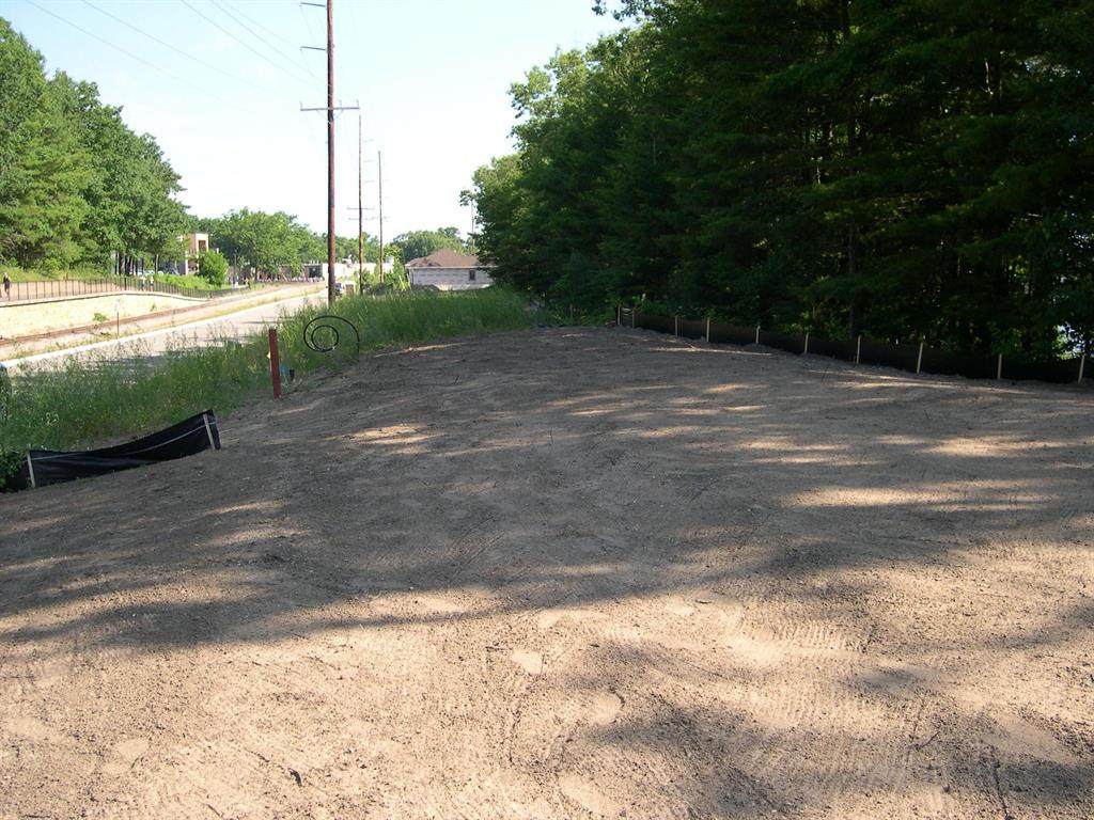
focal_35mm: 38
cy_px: 410
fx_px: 1201
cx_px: 547
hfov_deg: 49.0
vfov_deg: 37.7
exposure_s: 1/474
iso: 100
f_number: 2.8
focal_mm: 8
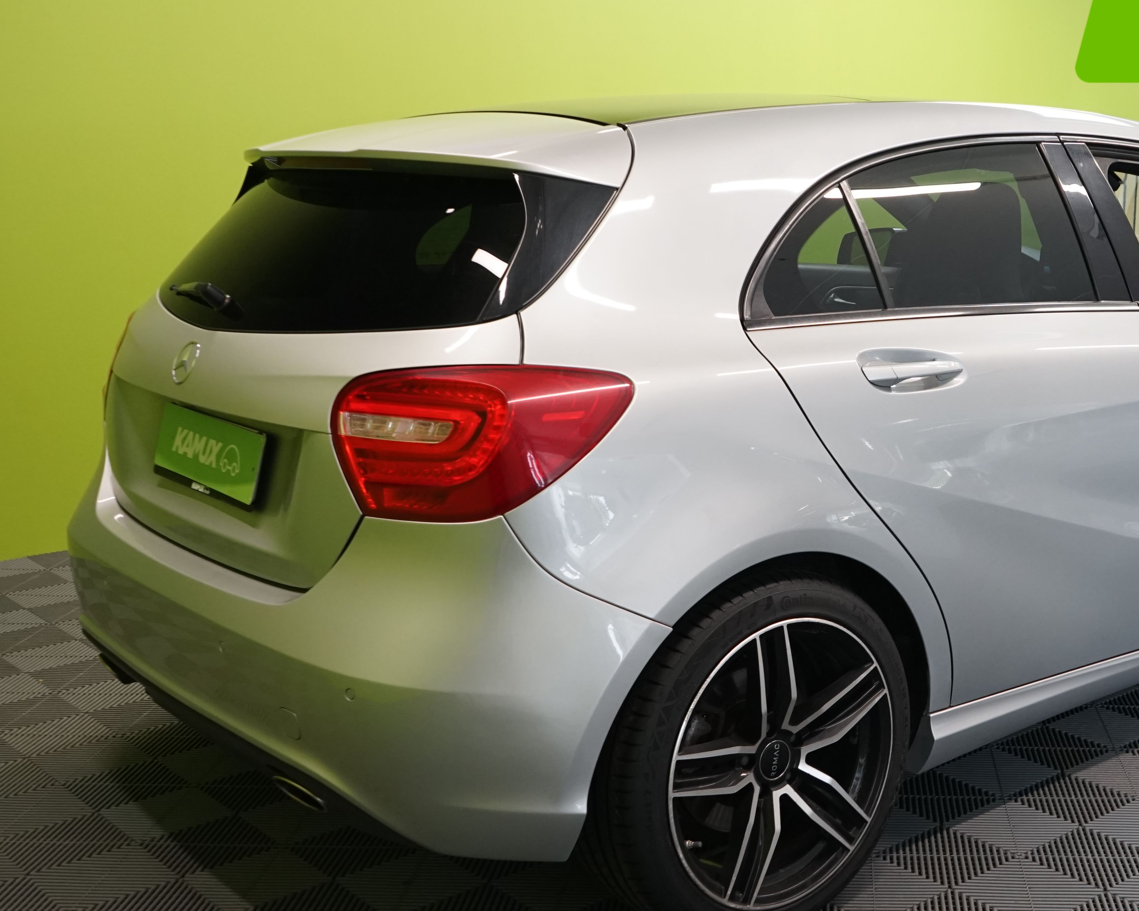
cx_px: 825
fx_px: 1551
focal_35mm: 46
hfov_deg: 39.5
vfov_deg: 32.7
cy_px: 512
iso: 1250
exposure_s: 1/30
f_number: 6.3
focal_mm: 28
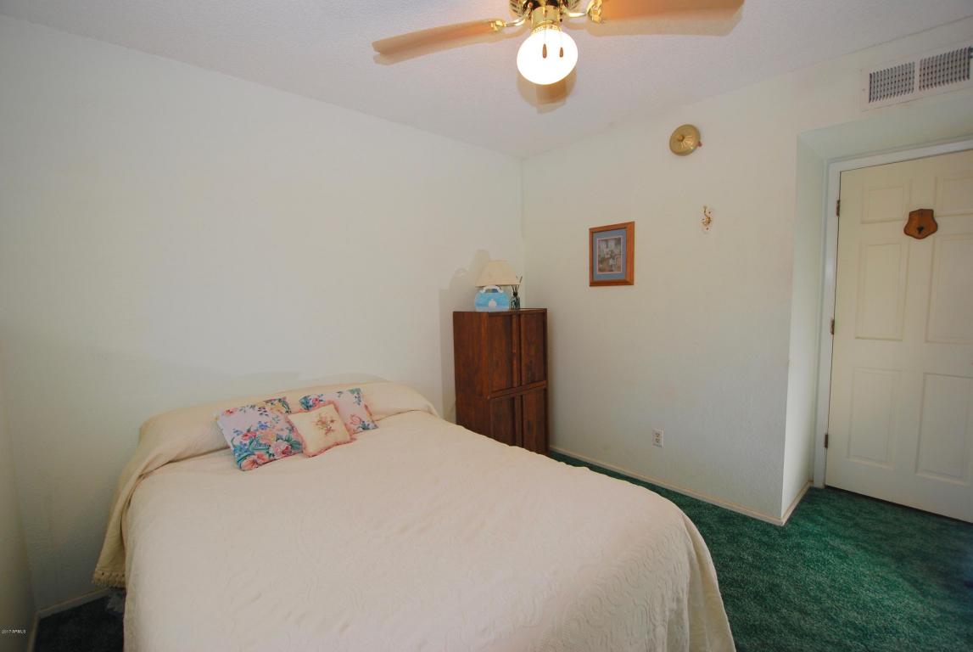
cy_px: 326
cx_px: 486
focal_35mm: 15
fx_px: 406
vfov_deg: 77.5
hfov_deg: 100.3
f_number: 4
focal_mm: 10
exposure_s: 1/60
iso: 200
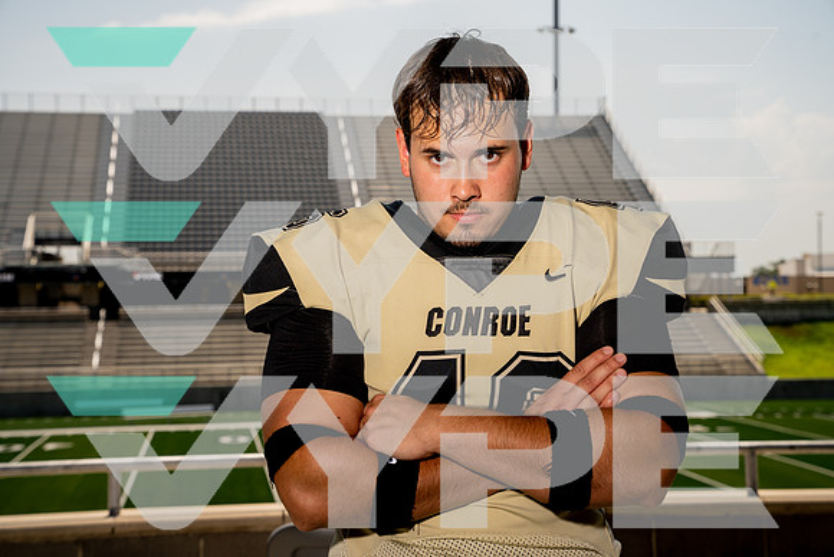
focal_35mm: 69
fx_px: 1599
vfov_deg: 19.7
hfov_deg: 29.2
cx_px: 417
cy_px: 278
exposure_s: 1/250
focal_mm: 69
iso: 100
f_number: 8
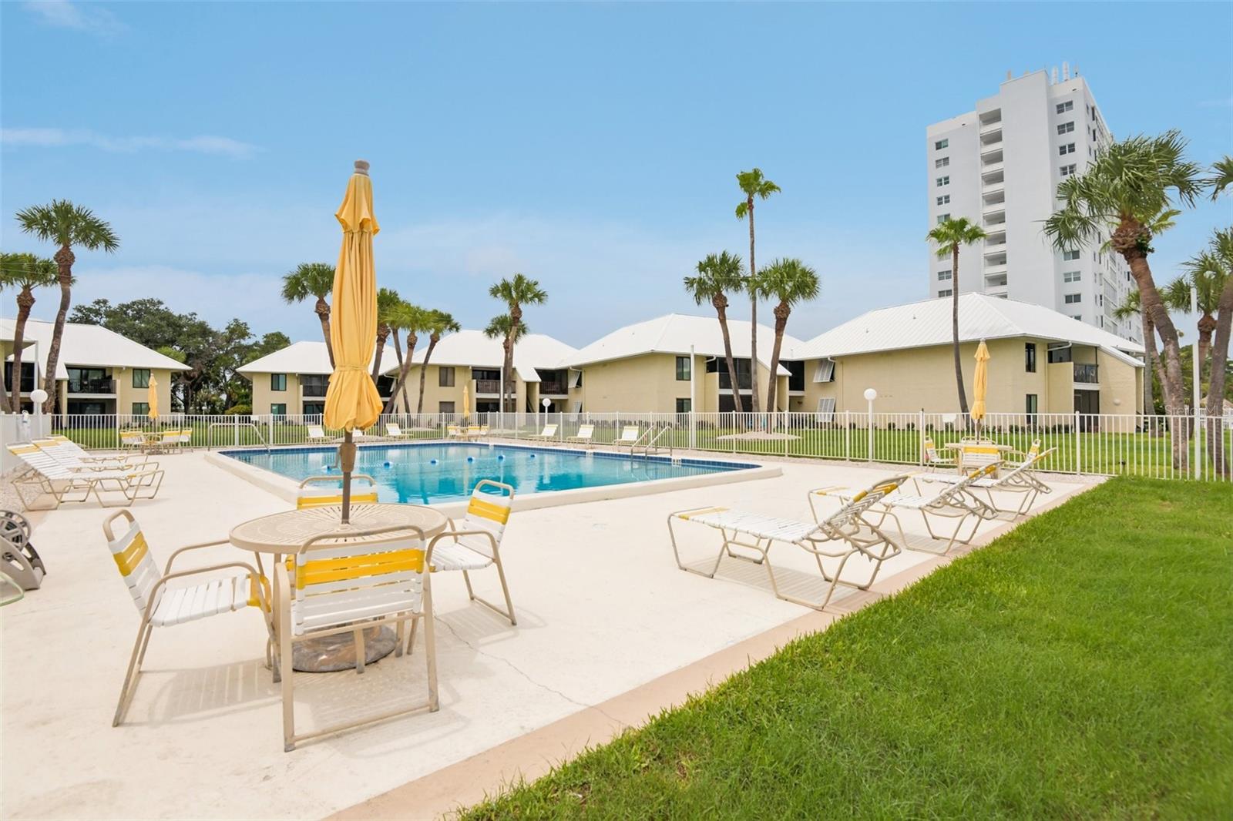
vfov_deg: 73.7
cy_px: 410
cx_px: 616
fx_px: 548
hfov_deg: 96.7
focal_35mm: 16
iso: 400
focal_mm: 16
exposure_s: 1/2500
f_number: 8
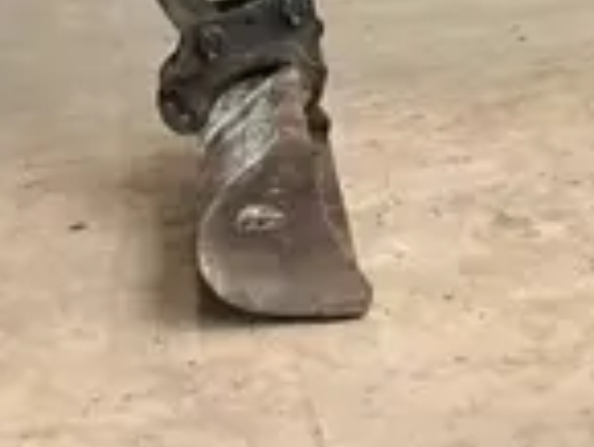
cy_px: -156
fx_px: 1649
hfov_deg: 18.0
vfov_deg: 14.7
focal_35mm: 96
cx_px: 918
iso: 125
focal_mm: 3
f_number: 1.8
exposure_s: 1/60
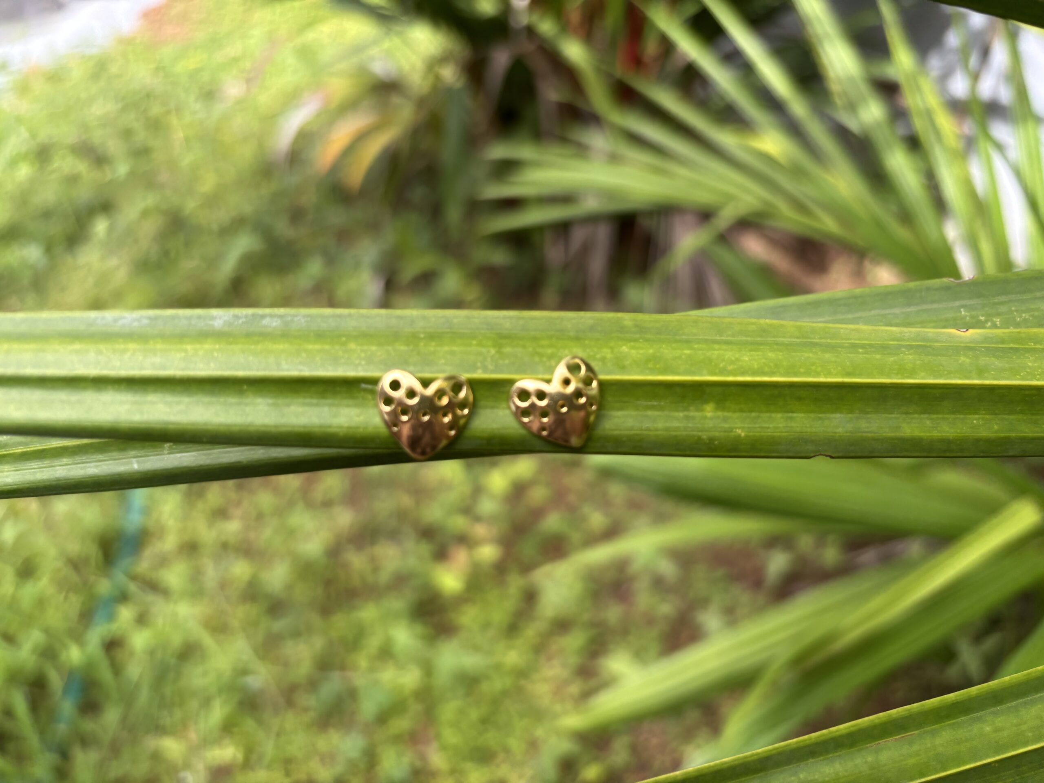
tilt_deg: -47.5
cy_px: 392
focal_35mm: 26
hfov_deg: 67.3
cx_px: 522
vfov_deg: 53.1
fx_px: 784
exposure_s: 1/347
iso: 50
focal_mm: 5.96
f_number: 1.6
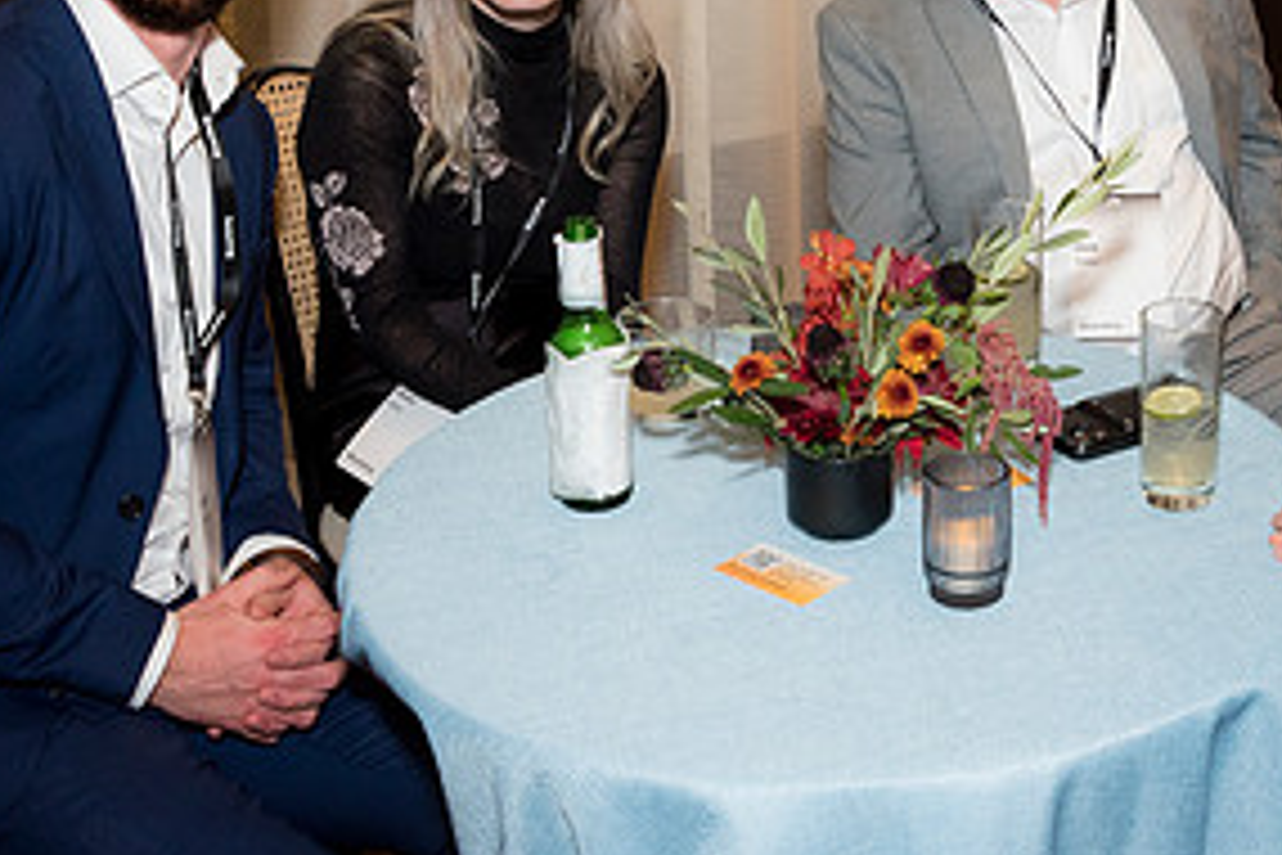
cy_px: 16
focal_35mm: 58
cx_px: 954
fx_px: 2065
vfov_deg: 22.5
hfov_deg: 33.8
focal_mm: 24
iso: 800
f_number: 5
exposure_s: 1/125
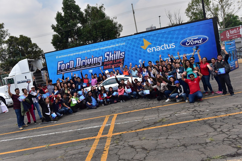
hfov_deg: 58.7
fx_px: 215
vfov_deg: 41.1
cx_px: 121
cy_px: 80
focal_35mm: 32
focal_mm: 32
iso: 640
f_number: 5.6
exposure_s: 1/4000
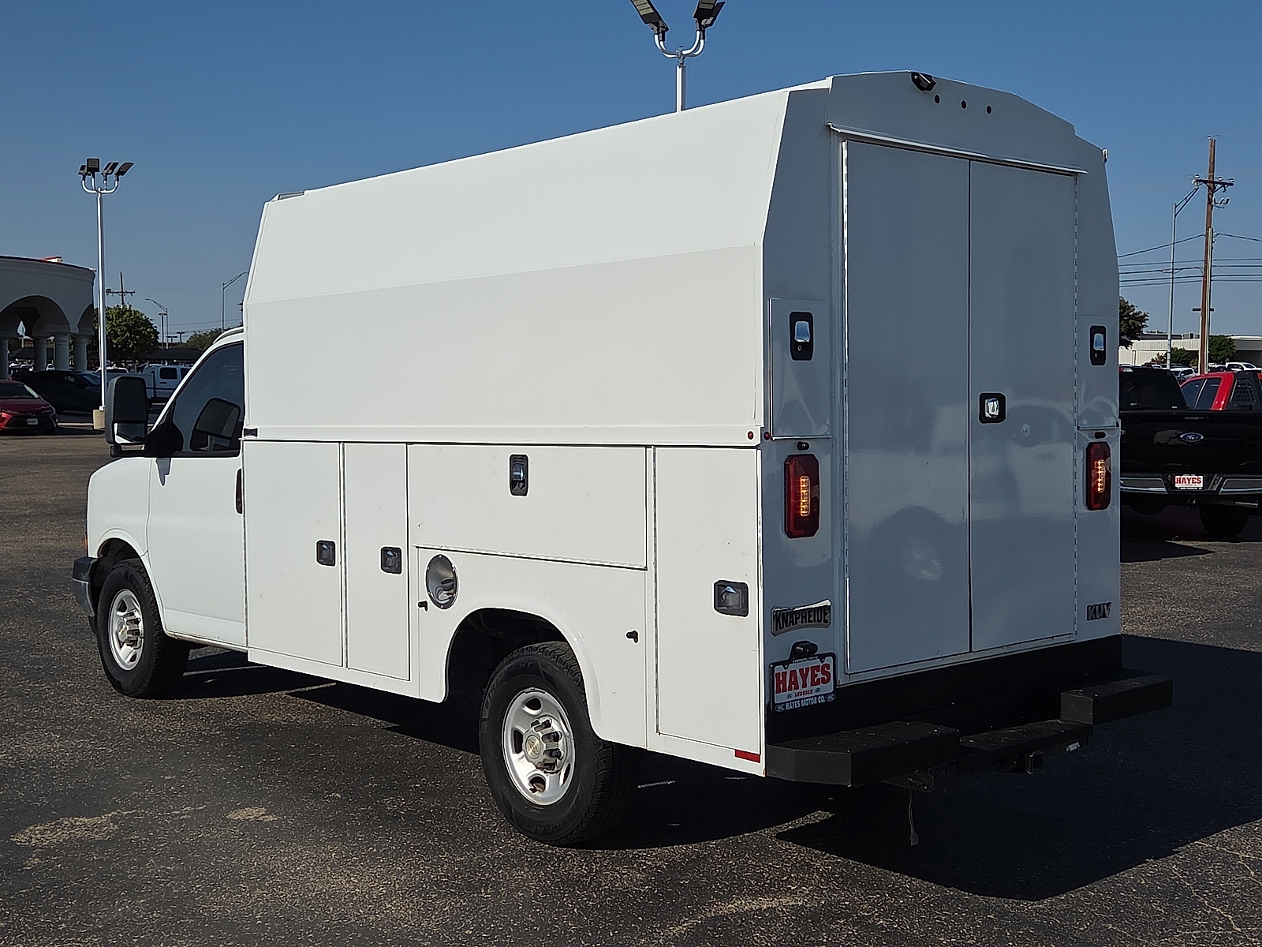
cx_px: 631
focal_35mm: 42
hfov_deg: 44.8
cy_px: 474
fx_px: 1531
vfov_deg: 34.3
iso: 47
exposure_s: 1/10000
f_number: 1.8
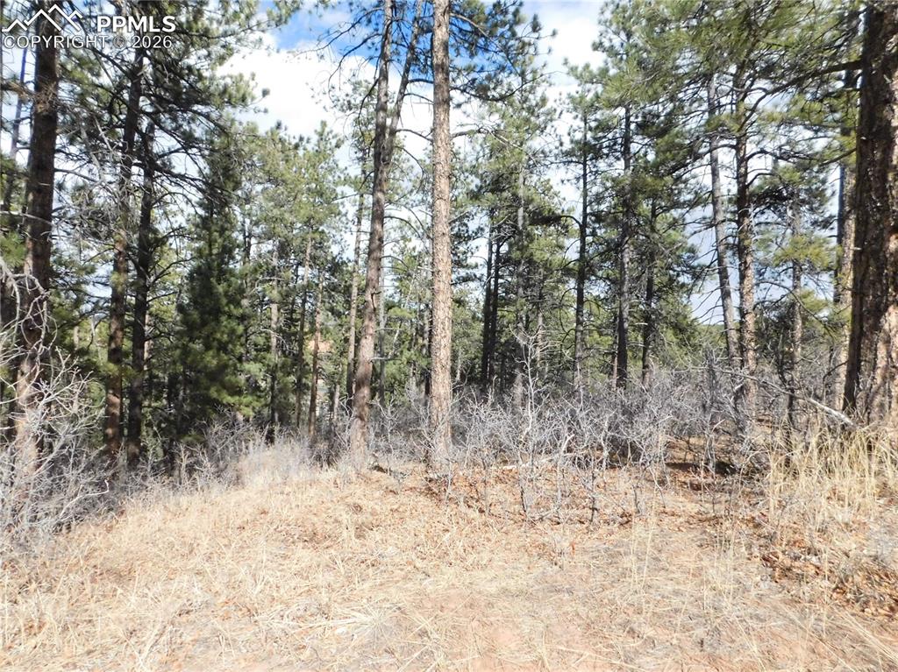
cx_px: 449
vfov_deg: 58.8
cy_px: 336
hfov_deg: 74.0
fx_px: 596
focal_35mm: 23
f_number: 6
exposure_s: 1/1500
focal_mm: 4
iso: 800
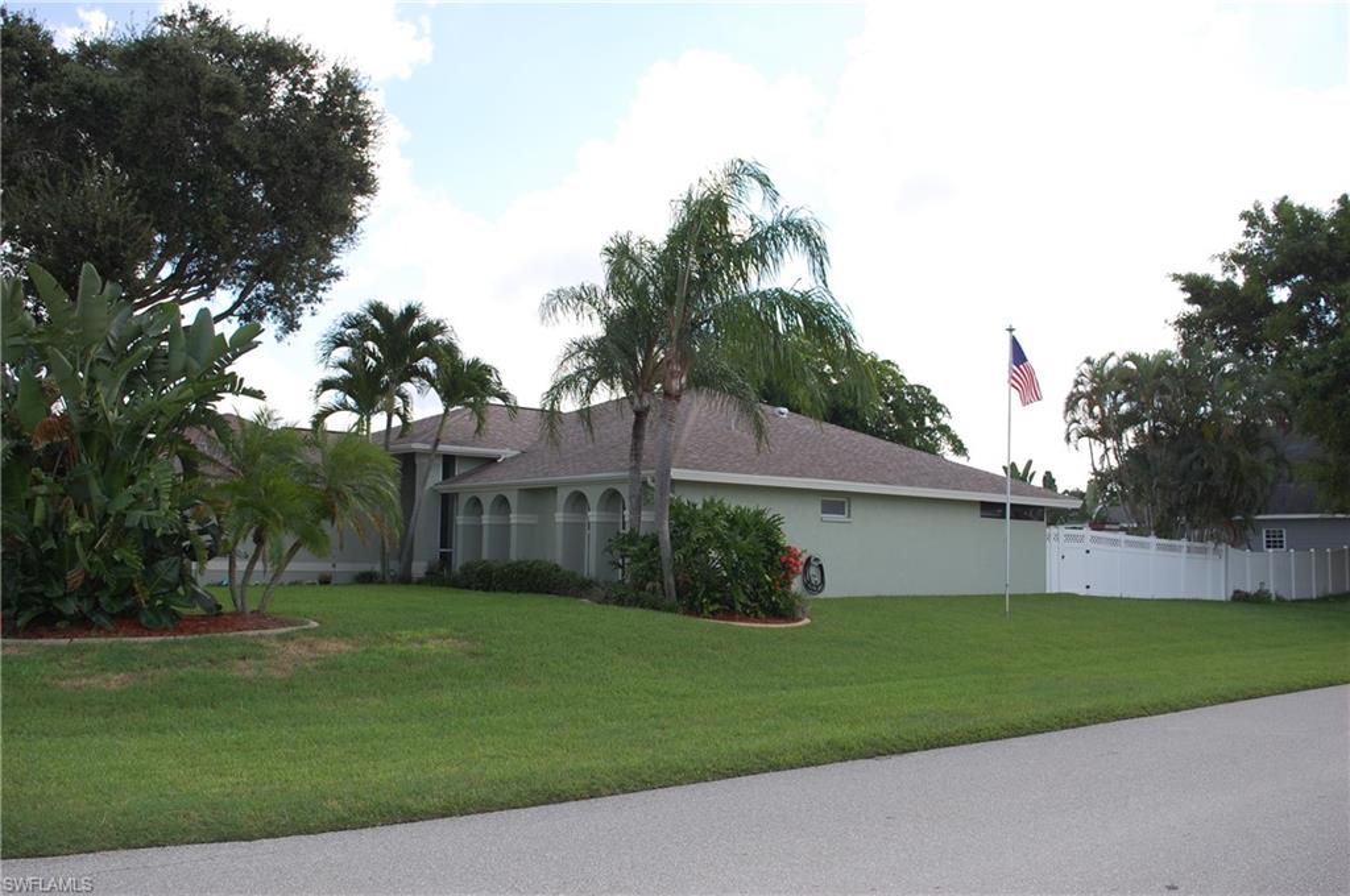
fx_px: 1236
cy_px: 448
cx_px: 675
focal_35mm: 33
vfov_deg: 39.9
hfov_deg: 57.3
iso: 220
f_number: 5.6
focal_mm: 22
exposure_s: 1/500
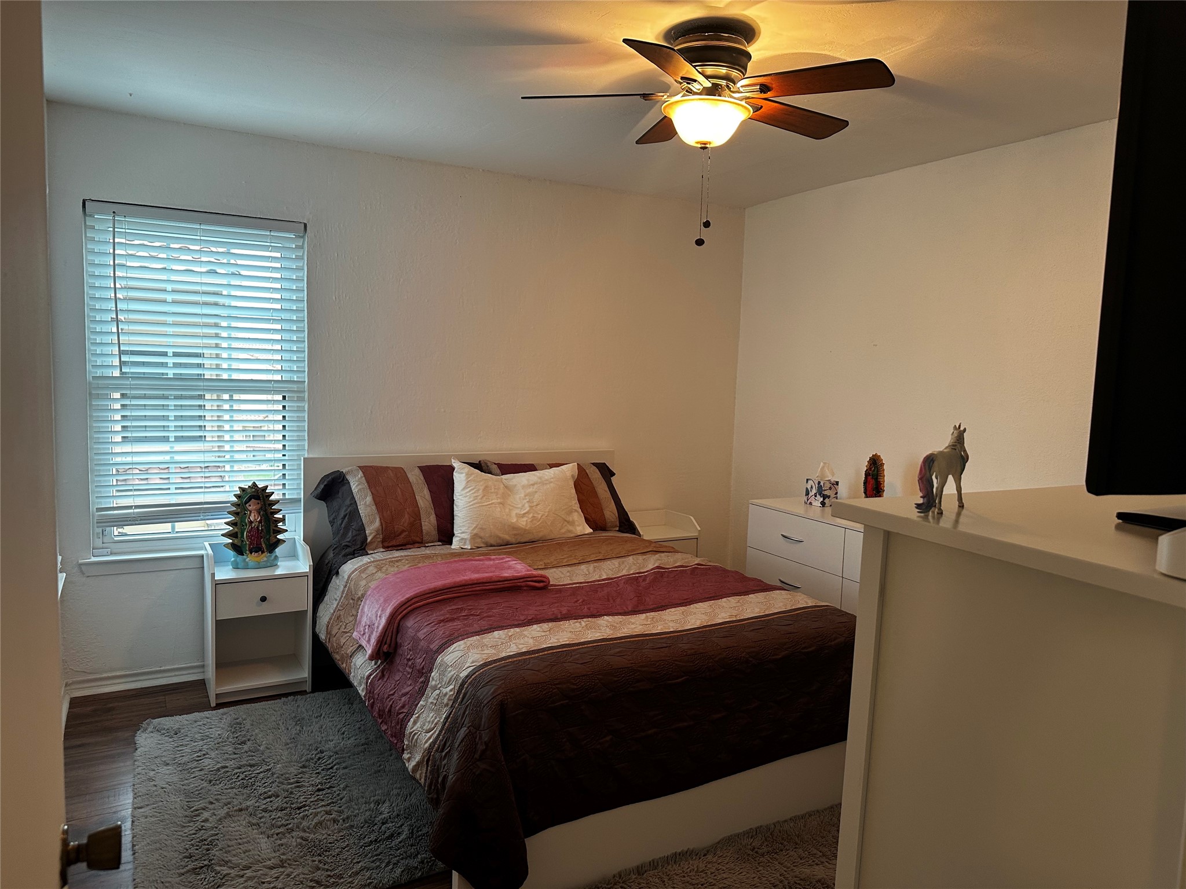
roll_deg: -1.8
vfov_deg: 56.8
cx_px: 593
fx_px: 822
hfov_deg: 71.6
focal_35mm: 24
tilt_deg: -5.6
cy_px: 444
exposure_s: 1/60
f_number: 1.78
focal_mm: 6.86
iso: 160
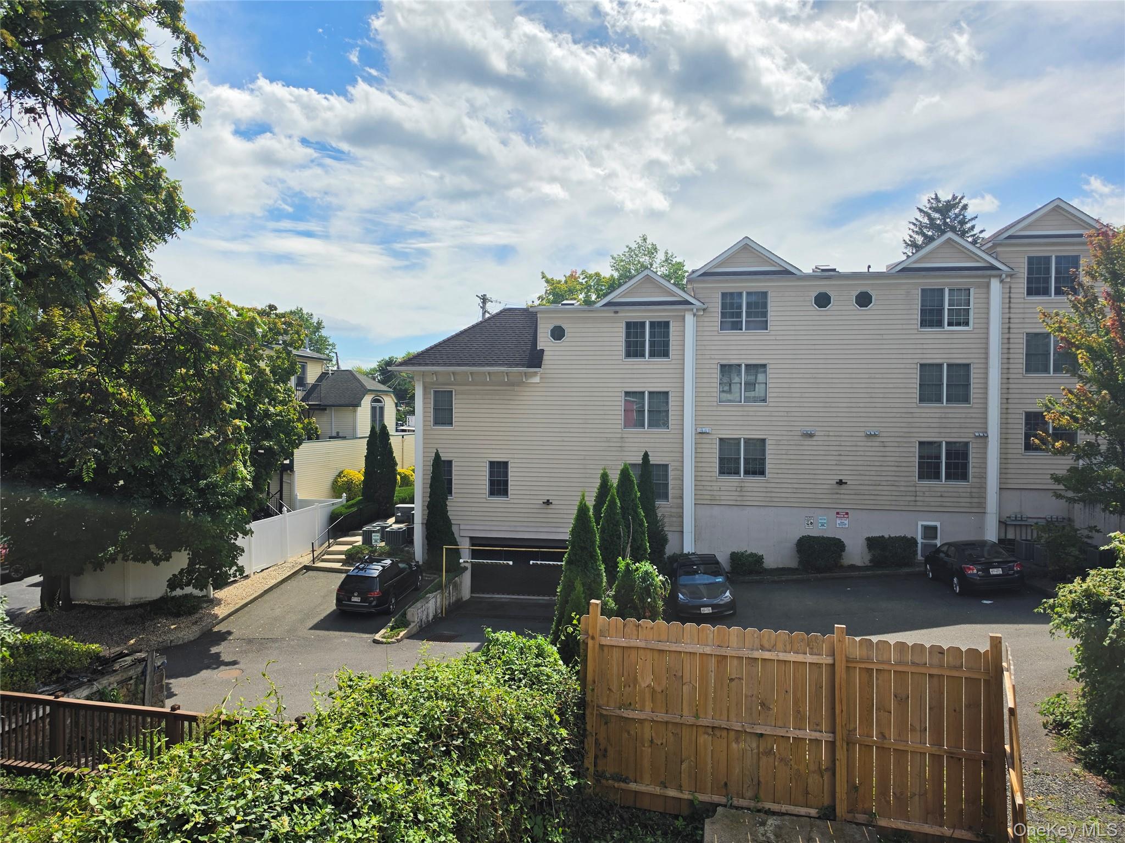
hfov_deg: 73.9
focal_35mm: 23
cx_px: 562
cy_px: 422
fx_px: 747
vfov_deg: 58.9
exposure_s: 1/7939
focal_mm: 6.5
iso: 40
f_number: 1.4
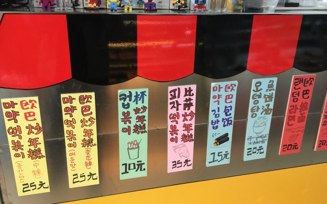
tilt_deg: -20.6
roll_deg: -1.2
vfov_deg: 40.5
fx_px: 276
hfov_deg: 61.3
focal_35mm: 31
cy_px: 89
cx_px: 164
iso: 50
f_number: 2.2
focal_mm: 4.15
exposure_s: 1/17
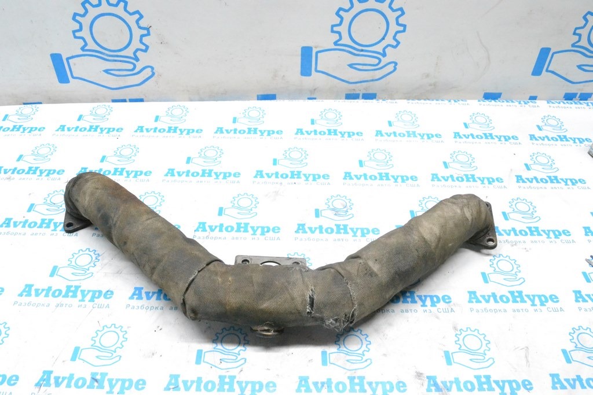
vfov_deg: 43.6
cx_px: 296
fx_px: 494
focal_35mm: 30
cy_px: 198
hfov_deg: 61.9
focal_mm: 20
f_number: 9
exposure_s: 1/160
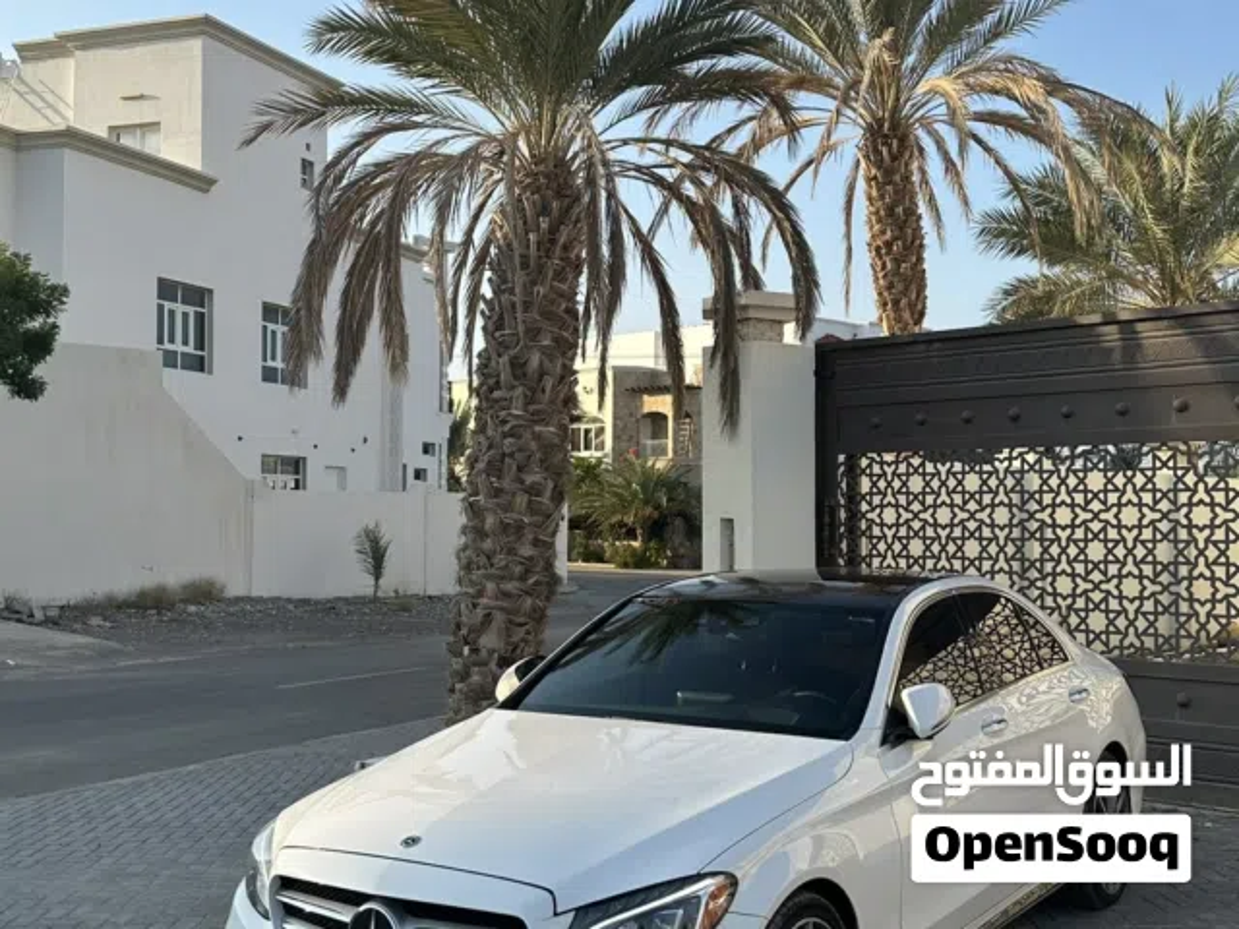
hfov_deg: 71.6
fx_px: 859
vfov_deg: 56.8
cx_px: 620
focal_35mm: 24
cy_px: 464
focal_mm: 6.86
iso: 80
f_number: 1.78
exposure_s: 1/2353
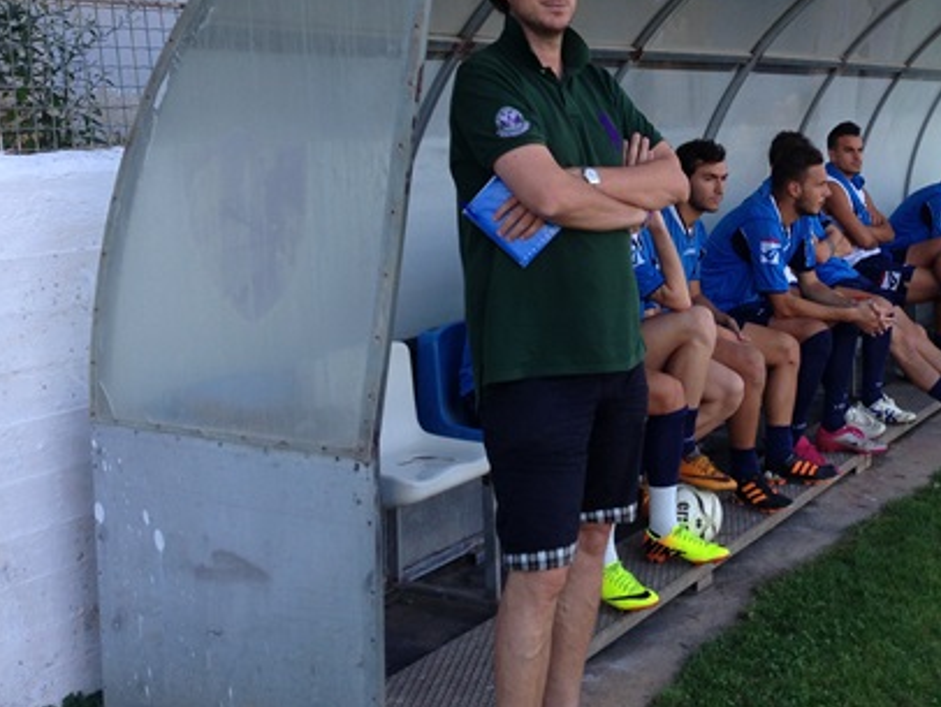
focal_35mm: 52
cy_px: 234
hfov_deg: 36.0
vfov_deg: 27.9
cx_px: 700
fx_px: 1414
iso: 50
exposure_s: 1/234
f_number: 2.4
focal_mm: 4.13
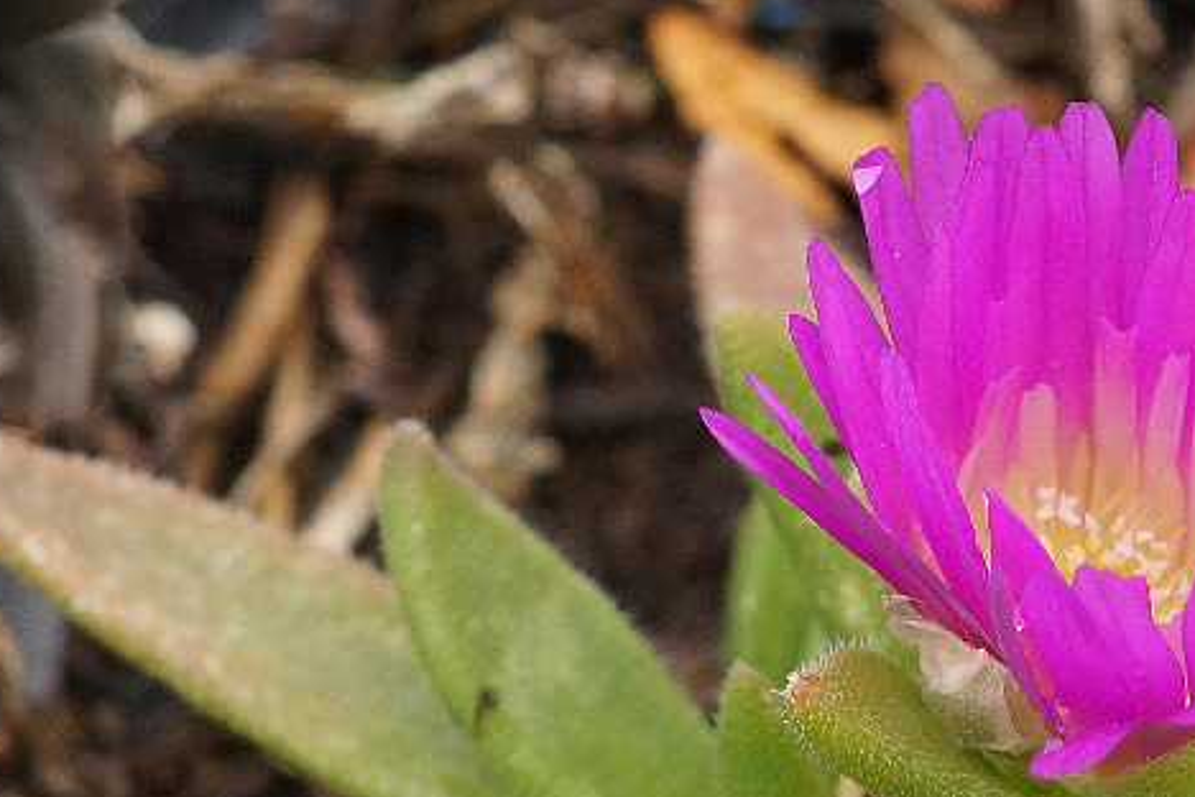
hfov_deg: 5.3
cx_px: 1494
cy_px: 897
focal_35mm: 385
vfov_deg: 3.6
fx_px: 12779
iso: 1000
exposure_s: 1/160
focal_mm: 100
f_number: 8
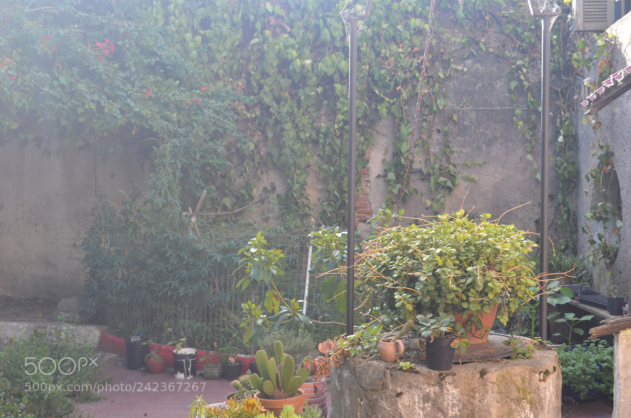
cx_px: 316
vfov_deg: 27.9
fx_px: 839
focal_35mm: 48
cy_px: 209
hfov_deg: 41.2
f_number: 5.6
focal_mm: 32
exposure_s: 1/125
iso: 320
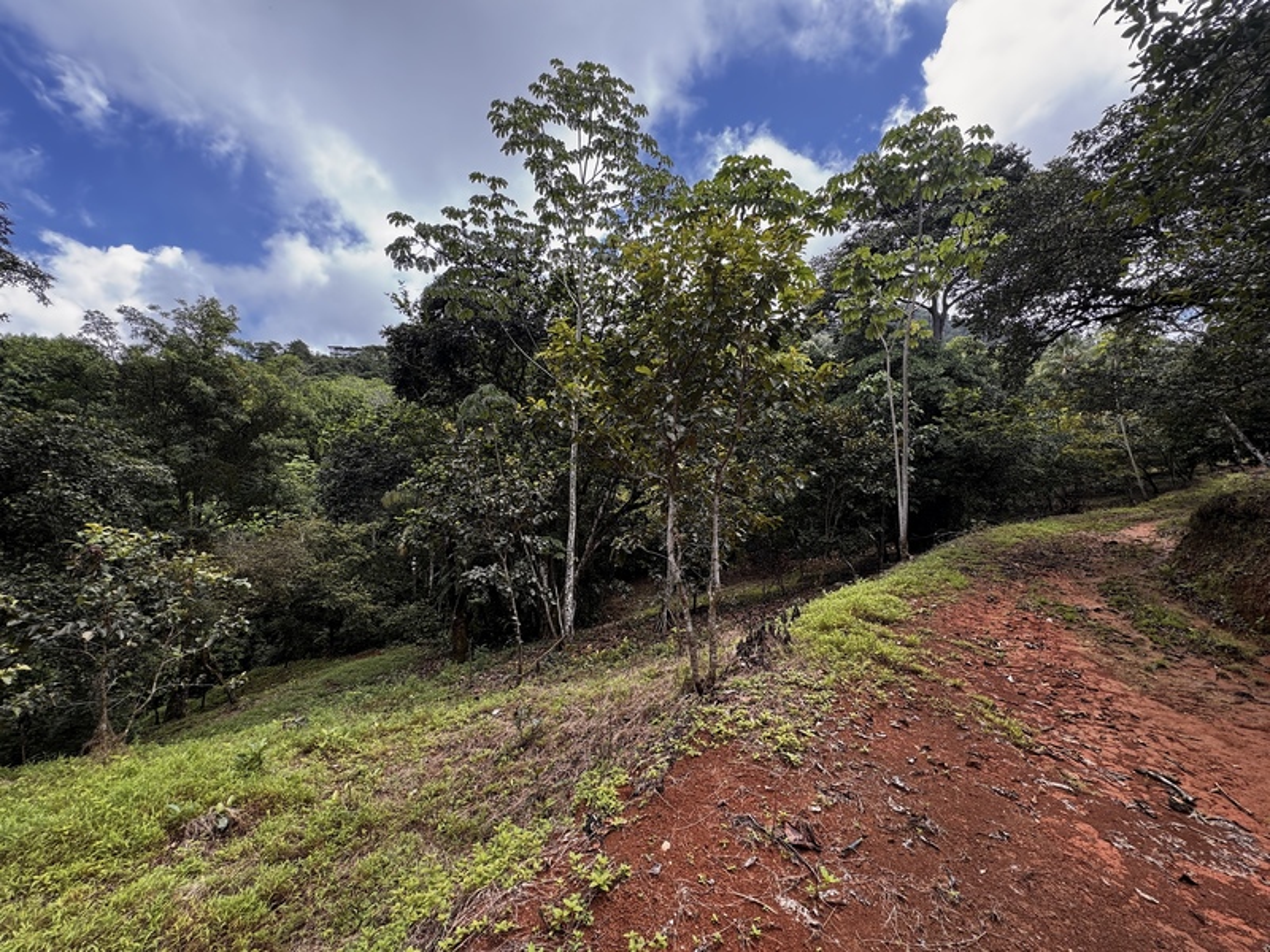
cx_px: 635
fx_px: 514
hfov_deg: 102.1
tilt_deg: +5.6
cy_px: 476
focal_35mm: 14
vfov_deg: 85.7
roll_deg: +0.4
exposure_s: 1/206
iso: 40
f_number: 2.2
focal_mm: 2.22
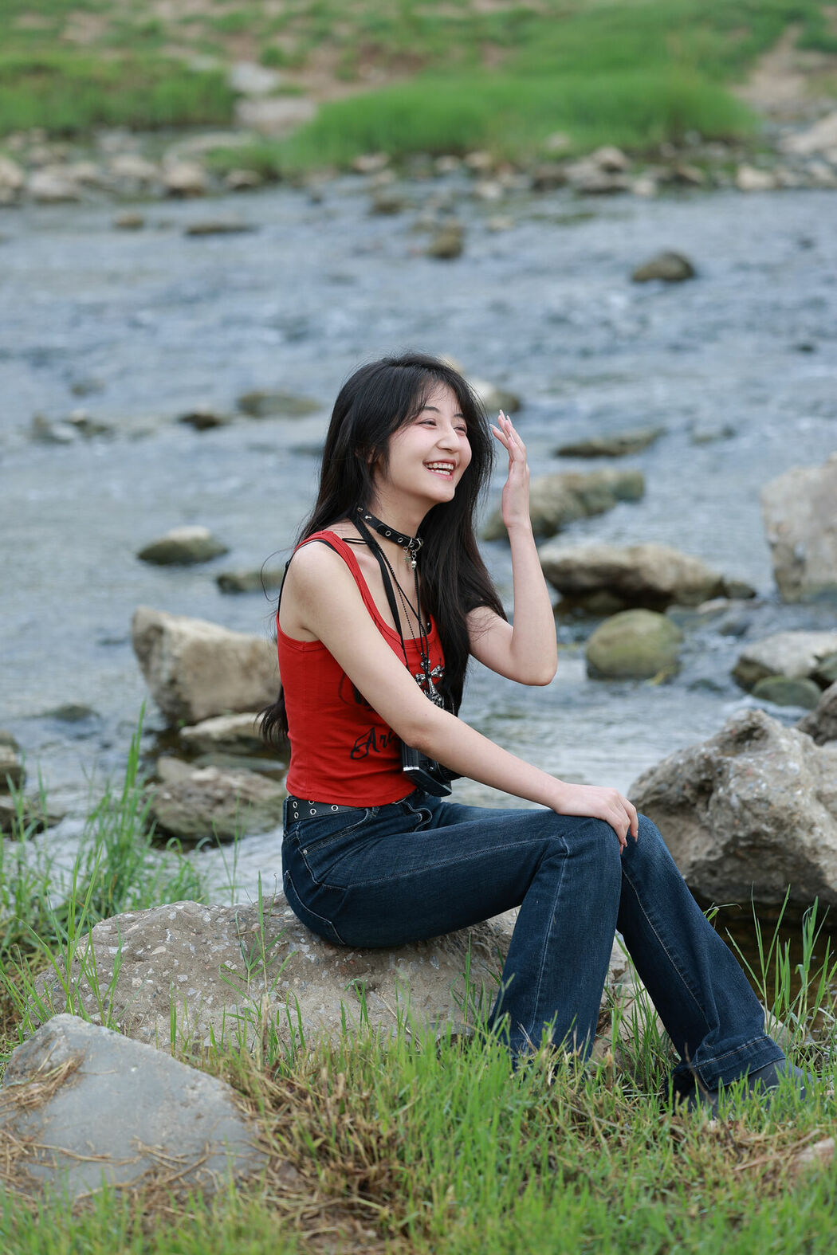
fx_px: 3173
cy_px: 628
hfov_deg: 15.0
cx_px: 418
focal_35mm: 91
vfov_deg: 22.4
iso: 100
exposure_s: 1/400
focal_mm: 92
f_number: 2.8
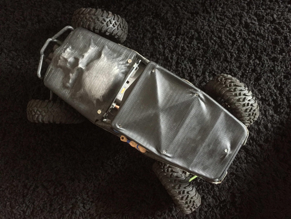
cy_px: 110
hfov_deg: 61.7
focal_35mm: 29
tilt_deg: -83.3
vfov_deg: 48.2
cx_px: 146
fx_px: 244
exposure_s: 1/17
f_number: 2.2
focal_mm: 4.15
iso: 500
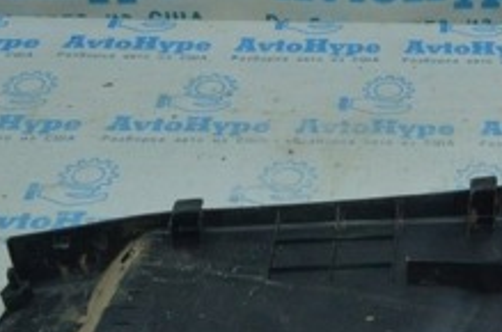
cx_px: 527
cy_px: 260
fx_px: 1099
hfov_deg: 24.3
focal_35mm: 79
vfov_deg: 17.1
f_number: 16
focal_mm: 18
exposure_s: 1/50
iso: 1250
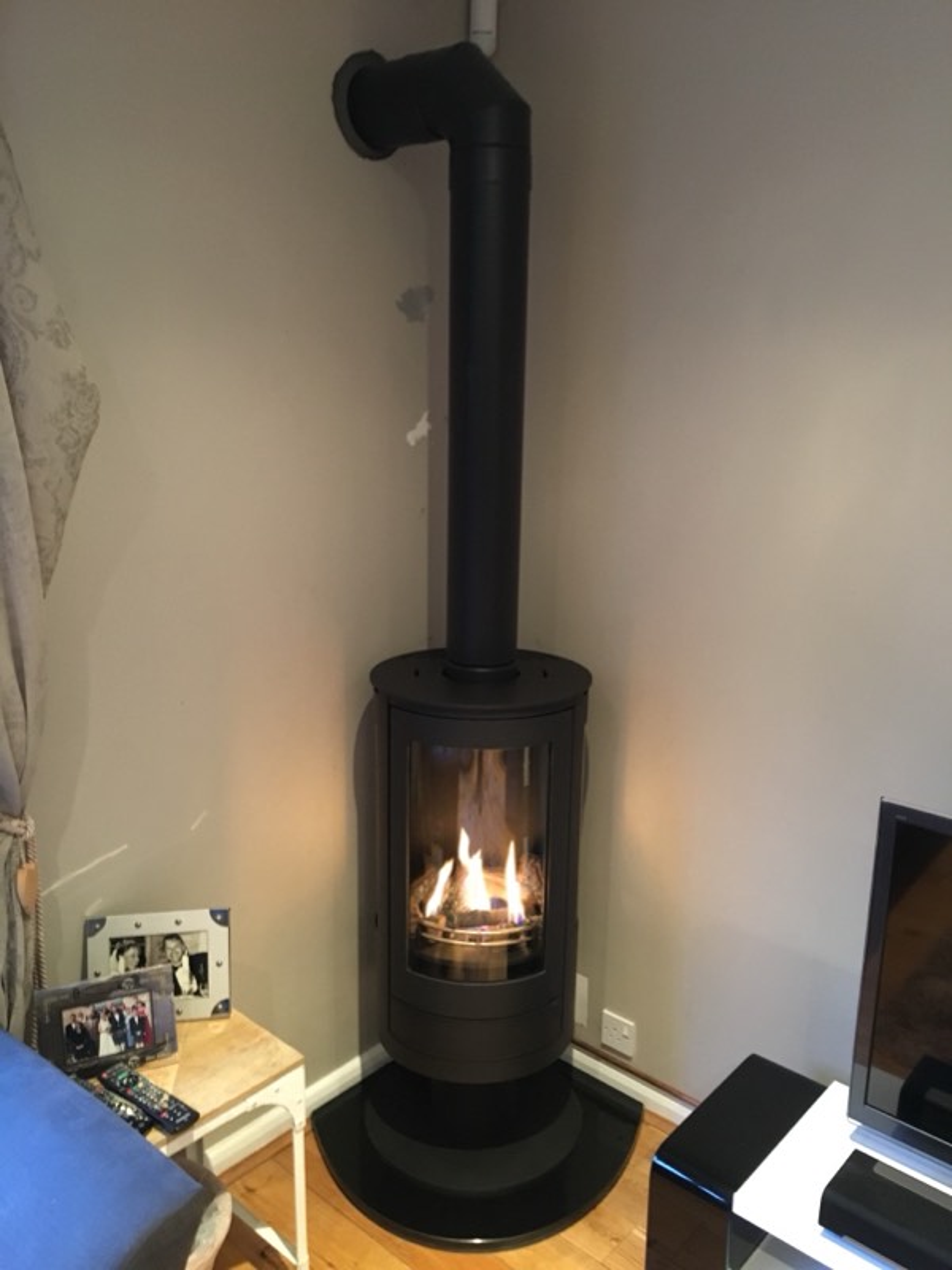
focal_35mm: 29
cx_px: 476
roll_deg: +0.1
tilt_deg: -15.6
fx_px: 1063
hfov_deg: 48.2
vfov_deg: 61.7
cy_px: 635
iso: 400
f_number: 2.2
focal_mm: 4.15
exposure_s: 1/17
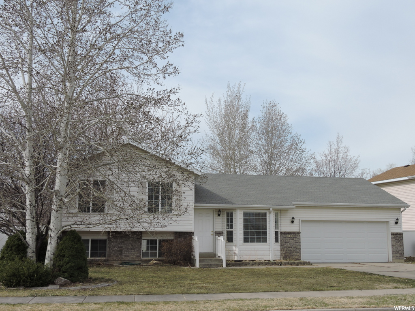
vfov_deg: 36.0
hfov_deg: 46.8
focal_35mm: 40
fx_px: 480
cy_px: 156
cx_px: 208
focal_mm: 7.2
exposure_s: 1/1000
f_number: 3.8
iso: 100
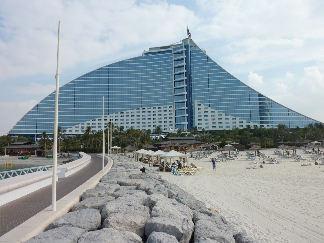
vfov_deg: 54.9
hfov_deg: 69.4
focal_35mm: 25
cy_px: 122
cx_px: 162
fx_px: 234
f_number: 5
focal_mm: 4.1
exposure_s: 1/400
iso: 80
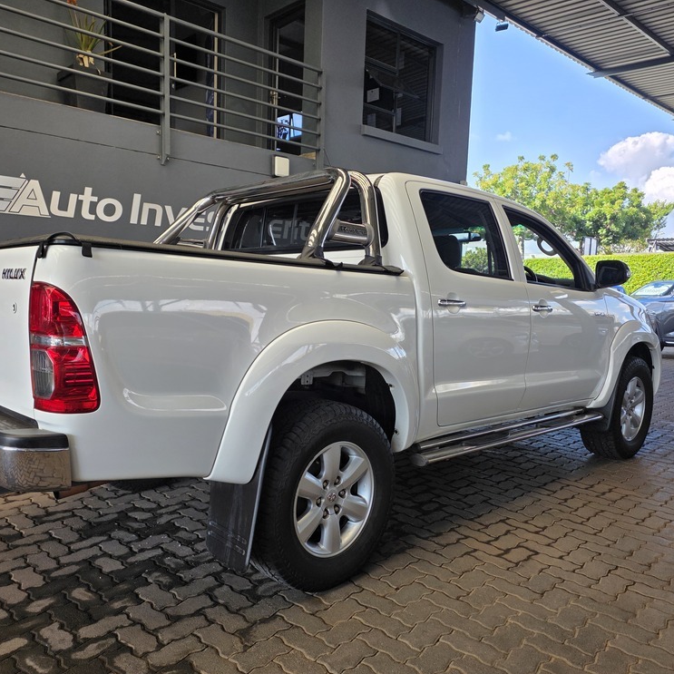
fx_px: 617
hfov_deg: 57.0
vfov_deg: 57.3
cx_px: 283
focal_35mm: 28
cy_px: 347
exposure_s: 1/359
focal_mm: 6.25
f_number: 1.7
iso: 25
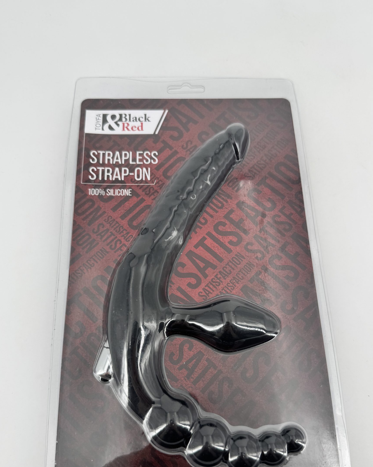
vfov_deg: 61.9
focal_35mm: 28
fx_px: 386
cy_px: 270
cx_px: 193
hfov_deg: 51.5
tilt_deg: -69.9
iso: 80
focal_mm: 6.76
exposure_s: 1/671
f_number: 1.78
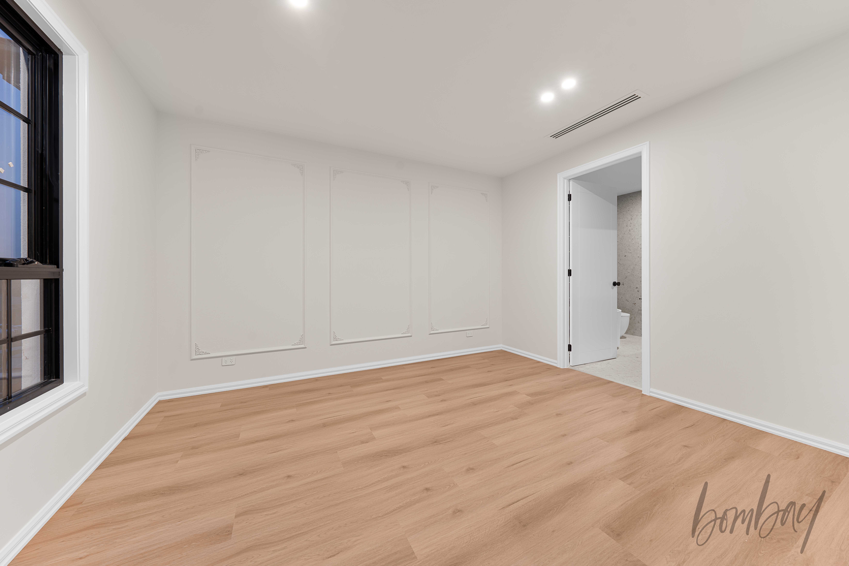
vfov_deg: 90.0
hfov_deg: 112.6
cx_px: 424
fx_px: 283
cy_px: 283
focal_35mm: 12
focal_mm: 12
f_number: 8
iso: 100
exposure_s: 1/1.67
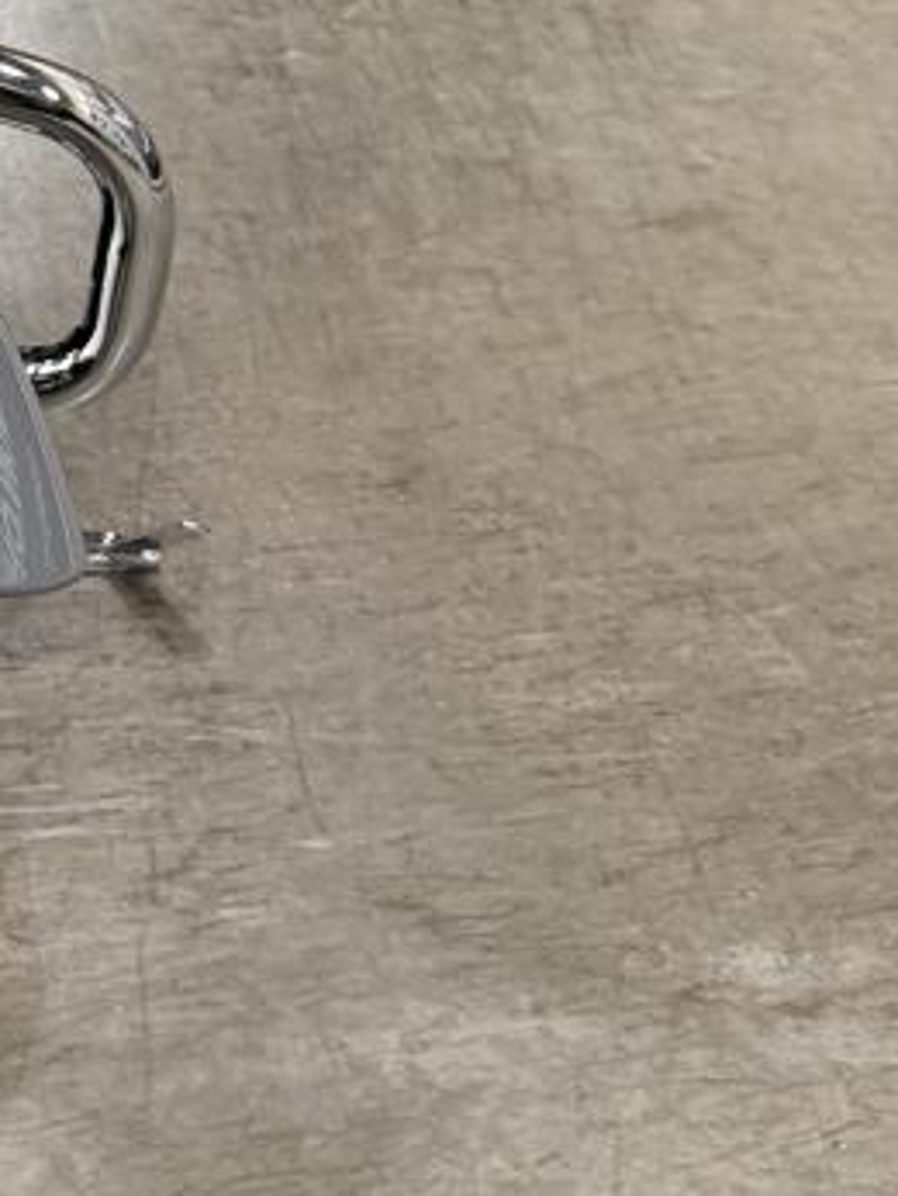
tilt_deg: -17.3
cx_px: -554
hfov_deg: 13.2
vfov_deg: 17.8
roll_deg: +3.7
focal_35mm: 104
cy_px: -301
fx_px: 3593
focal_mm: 6.76
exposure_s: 1/60
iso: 200
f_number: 1.78
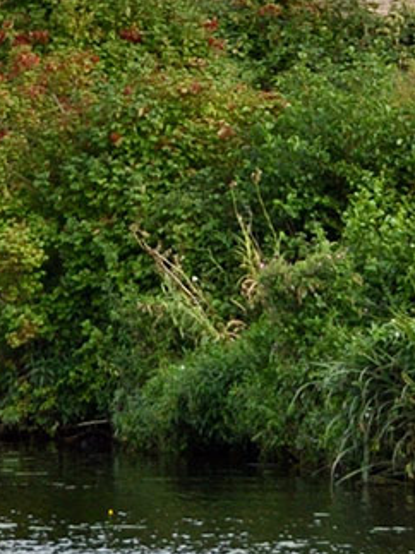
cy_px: -523
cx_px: -51
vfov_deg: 4.3
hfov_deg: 3.2
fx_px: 7310
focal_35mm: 457
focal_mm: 50
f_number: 7.1
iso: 200
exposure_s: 1/200
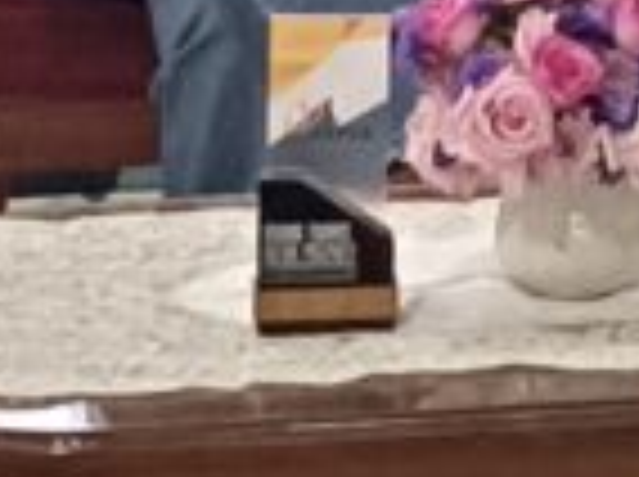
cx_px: 693
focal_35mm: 311
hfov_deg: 6.4
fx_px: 5731
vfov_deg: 4.6
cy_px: -778
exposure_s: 1/50
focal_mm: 4.7
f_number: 1.7
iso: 800
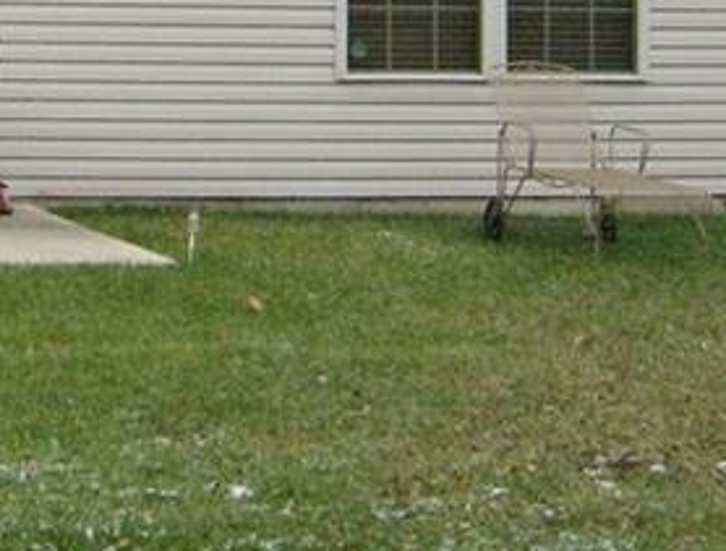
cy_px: -332
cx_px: -189
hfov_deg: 14.4
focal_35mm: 131
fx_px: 2759
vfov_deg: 10.9
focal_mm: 6
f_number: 4.7
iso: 100
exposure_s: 1/363
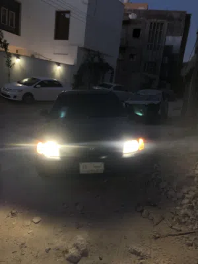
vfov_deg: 63.4
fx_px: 214
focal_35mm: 28
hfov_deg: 49.7
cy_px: 132
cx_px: 99
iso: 320
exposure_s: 1/33
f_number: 1.8
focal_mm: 4
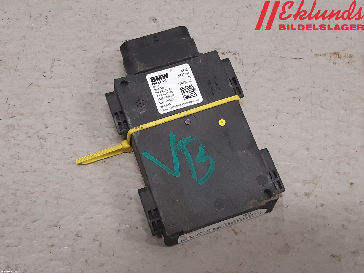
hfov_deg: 67.3
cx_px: 182
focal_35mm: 26
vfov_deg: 53.1
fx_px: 273
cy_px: 136
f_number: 1.7
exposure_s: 1/50
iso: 125
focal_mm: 3.93
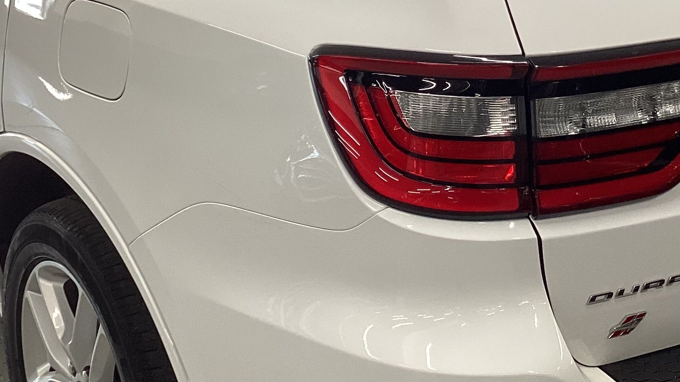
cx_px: 434
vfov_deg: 16.9
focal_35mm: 71
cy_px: 99
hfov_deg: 29.6
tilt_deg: -18.6
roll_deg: +0.2
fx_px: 1280
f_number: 2.4
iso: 64
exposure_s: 1/50
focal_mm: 3.3
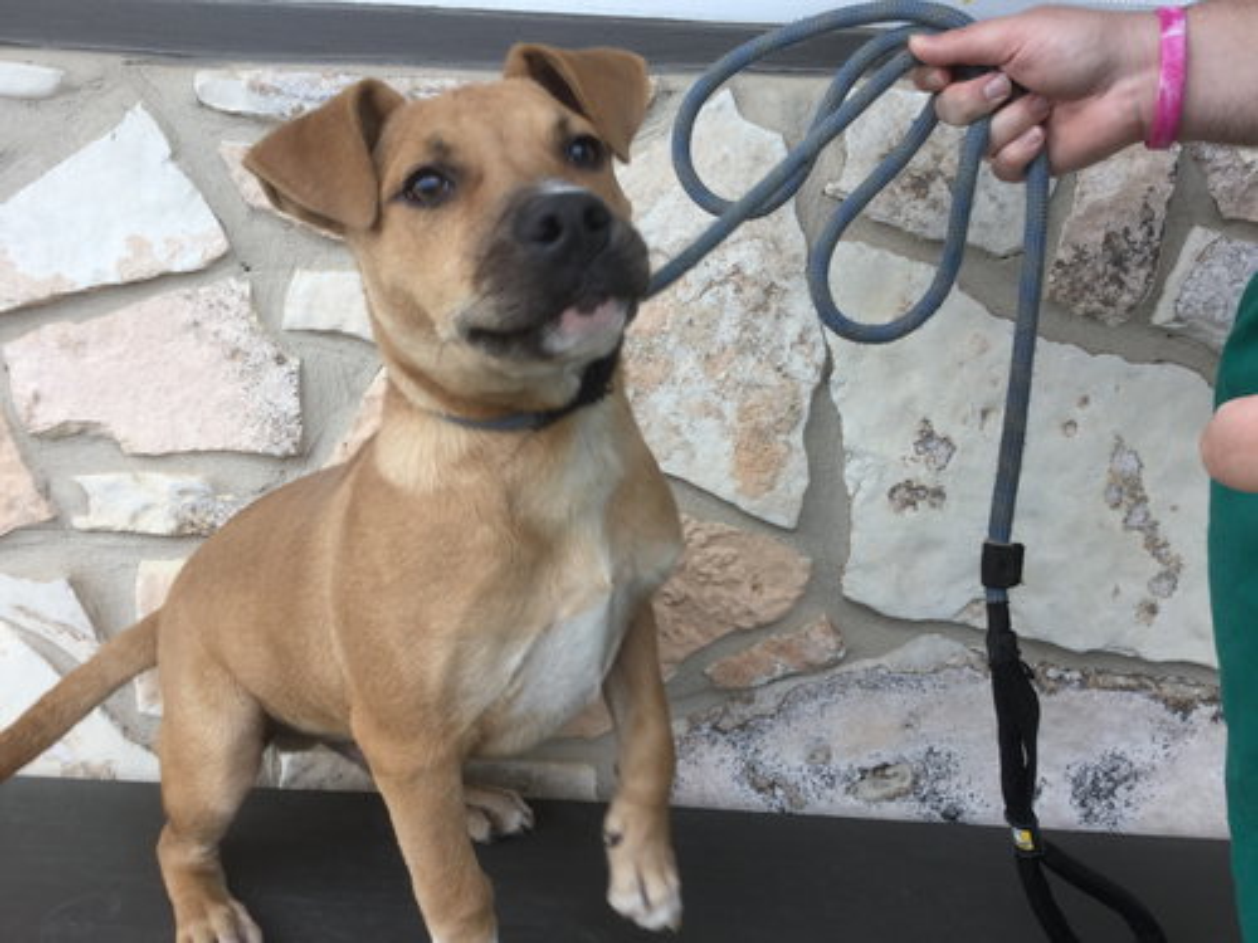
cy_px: 472
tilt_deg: -16.1
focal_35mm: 31
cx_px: 629
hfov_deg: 58.4
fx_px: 1127
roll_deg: -3.6
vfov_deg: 45.4
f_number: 2.4
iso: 25
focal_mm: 3.3
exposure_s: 1/120
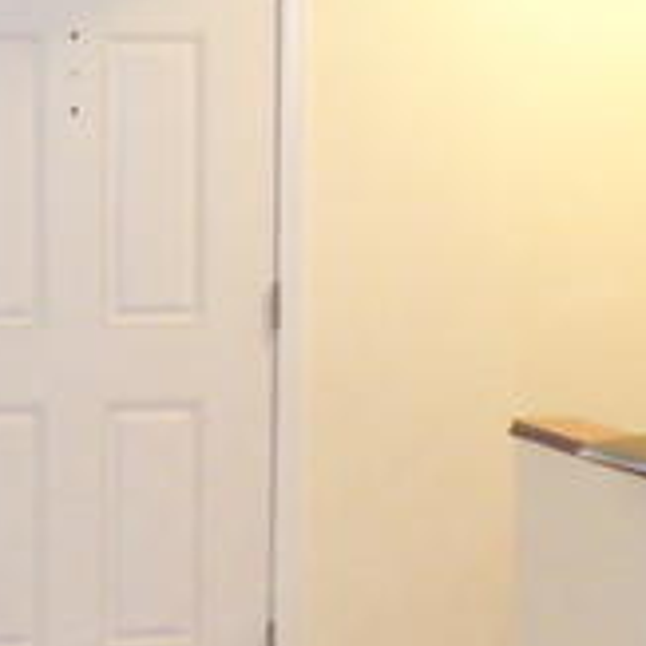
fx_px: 2829
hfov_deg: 12.6
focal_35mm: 134
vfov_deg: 12.9
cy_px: 654
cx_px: -232
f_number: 2.8
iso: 320
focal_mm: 6.1
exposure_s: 1/30
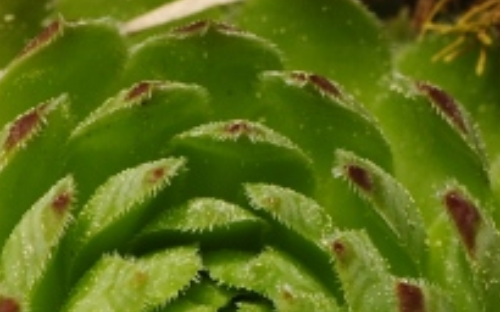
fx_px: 6907
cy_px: 173
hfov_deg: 4.1
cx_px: 500
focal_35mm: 507
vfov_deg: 2.6
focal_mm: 85
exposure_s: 1/250
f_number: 8
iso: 100
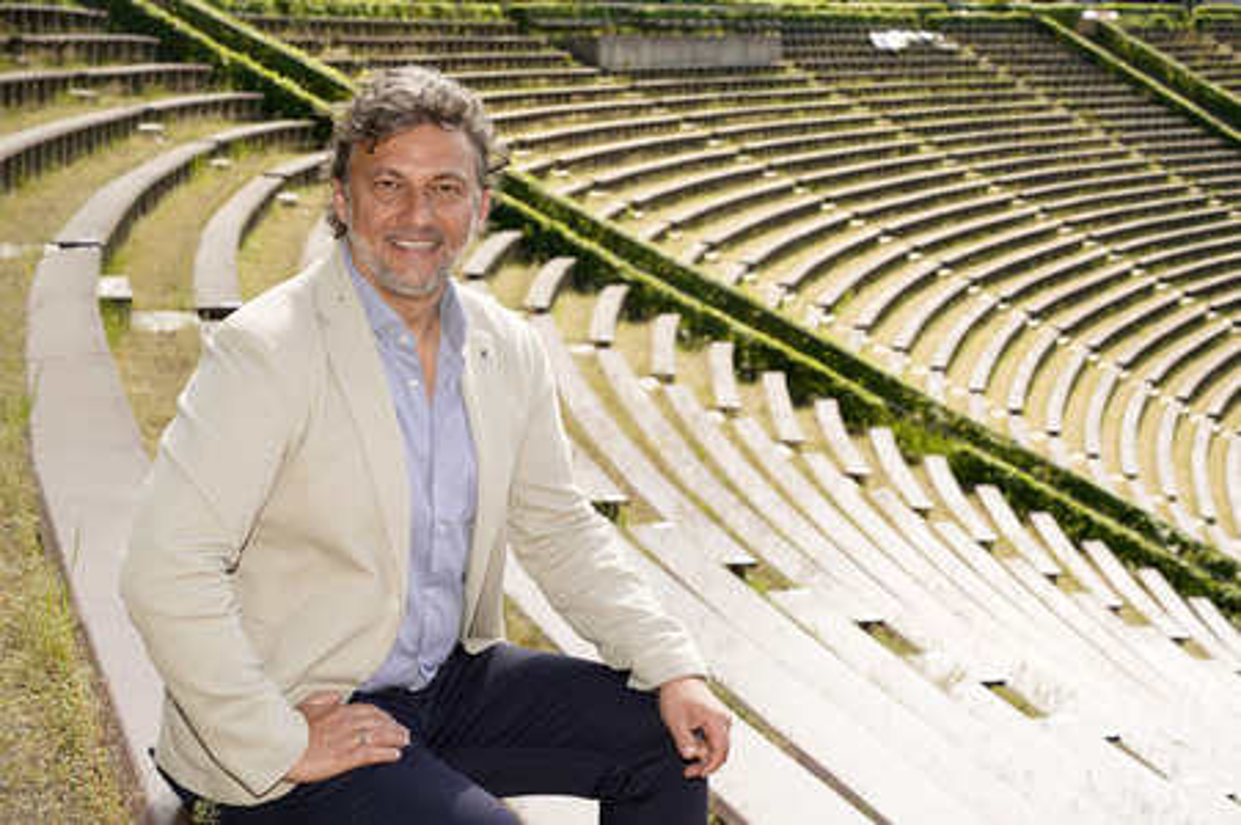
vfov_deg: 22.6
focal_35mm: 60
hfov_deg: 33.4
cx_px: 620
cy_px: 412
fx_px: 2067
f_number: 7.1
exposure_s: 1/125
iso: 100
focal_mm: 60
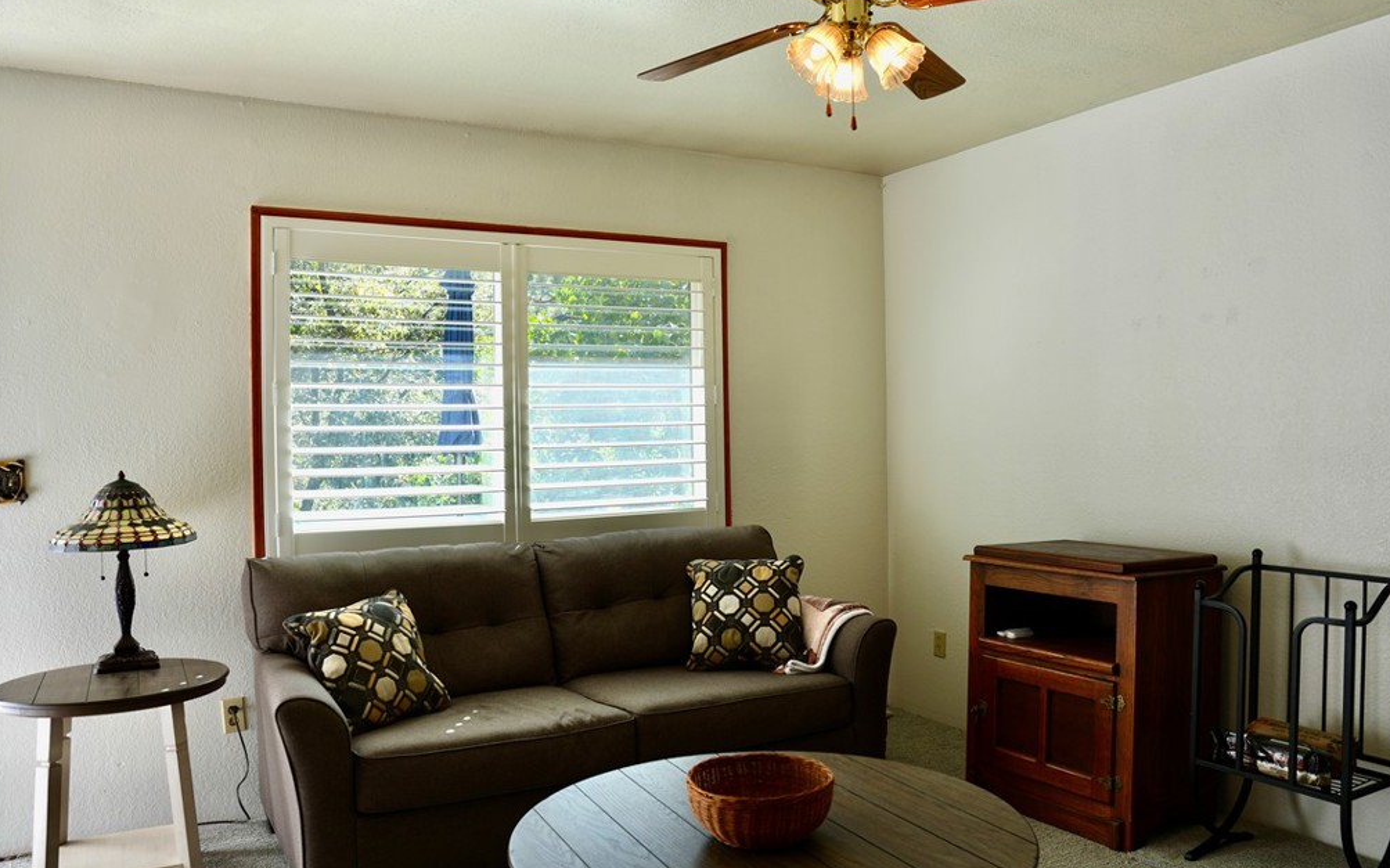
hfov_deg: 69.4
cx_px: 702
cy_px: 435
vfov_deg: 46.7
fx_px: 1004
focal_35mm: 27
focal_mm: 17
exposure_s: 1/80
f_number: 4.5
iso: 100
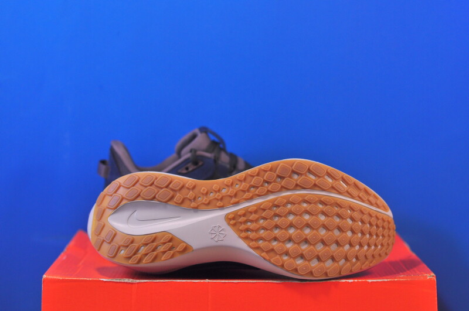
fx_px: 976
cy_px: 156
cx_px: 234
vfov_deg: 18.1
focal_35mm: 75
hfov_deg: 27.0
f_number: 2.8
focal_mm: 50
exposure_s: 1/320
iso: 250
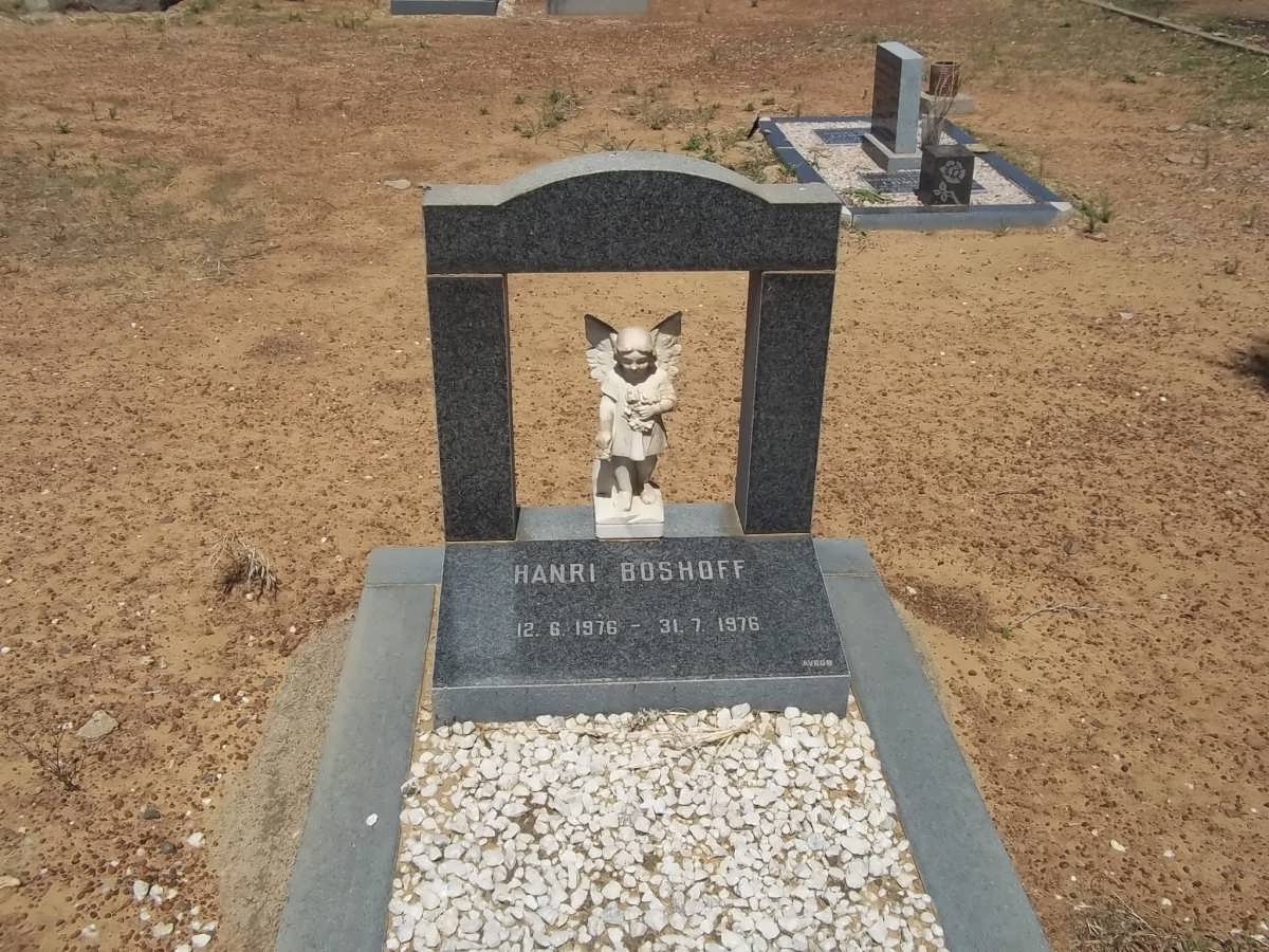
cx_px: 634
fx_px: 1173
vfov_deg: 44.2
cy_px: 476
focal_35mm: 32
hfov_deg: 56.8
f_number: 5.5
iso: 80
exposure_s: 1/1000
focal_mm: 5.7
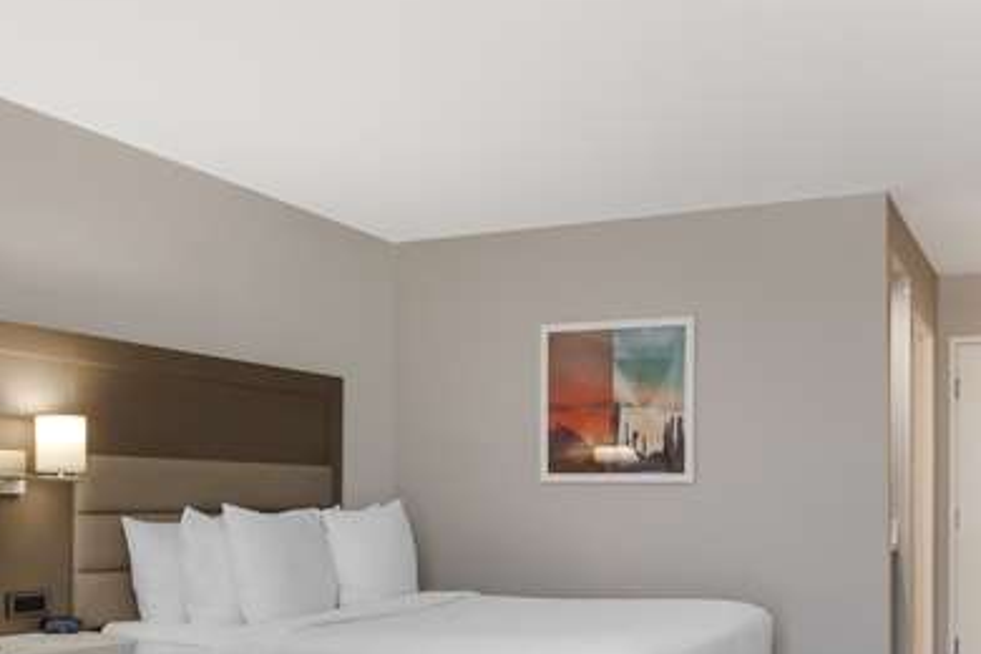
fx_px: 1144
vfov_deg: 31.3
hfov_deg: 46.4
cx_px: 479
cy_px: 496
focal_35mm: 42
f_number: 11
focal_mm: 16
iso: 400
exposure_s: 1/2
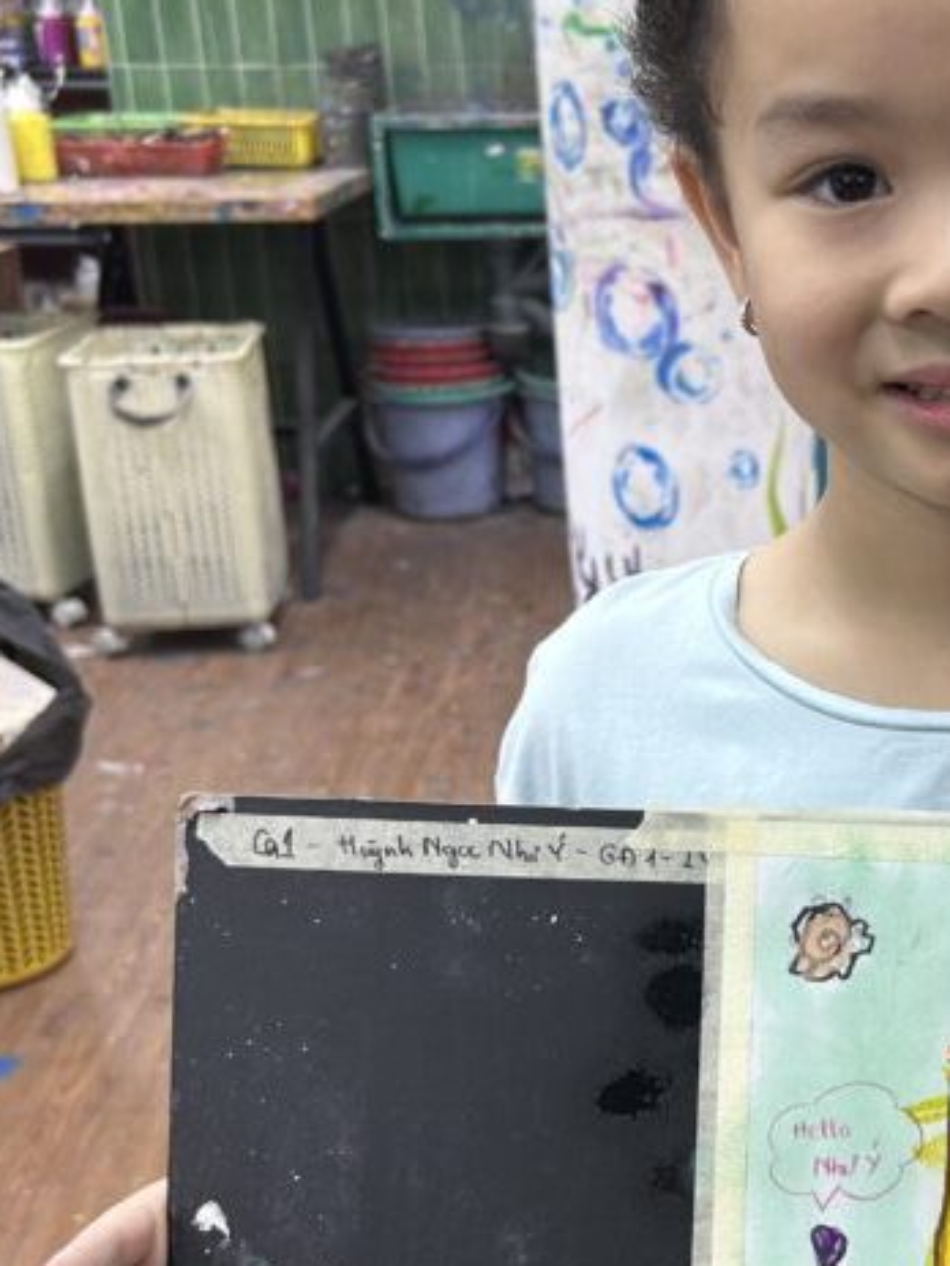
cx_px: 917
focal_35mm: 56
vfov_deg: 34.1
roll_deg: -0.7
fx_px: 2049
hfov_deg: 25.0
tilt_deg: -23.0
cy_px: 829
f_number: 1.5
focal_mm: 5.7
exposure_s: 1/100
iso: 50
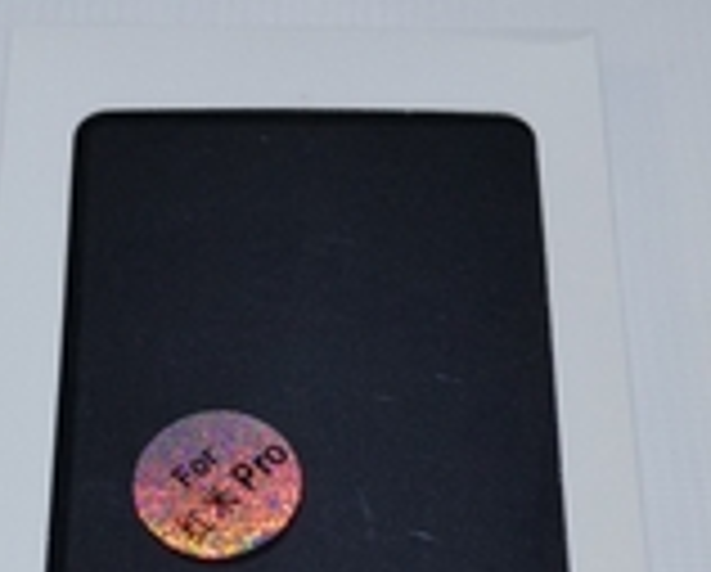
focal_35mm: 74
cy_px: 581
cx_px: 306
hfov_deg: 25.7
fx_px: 1560
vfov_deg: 20.1
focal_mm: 4.12
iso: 284
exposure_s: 1/33
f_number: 2
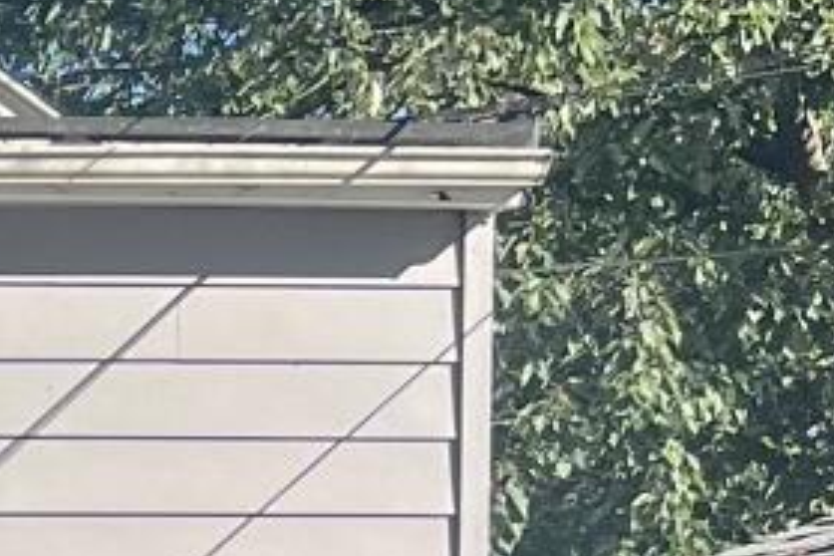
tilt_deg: -3.9
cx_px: -1109
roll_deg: +0.5
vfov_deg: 6.7
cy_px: 1411
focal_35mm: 194
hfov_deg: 9.5
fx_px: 4494
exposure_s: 1/2762
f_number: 1.5
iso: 50
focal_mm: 5.7
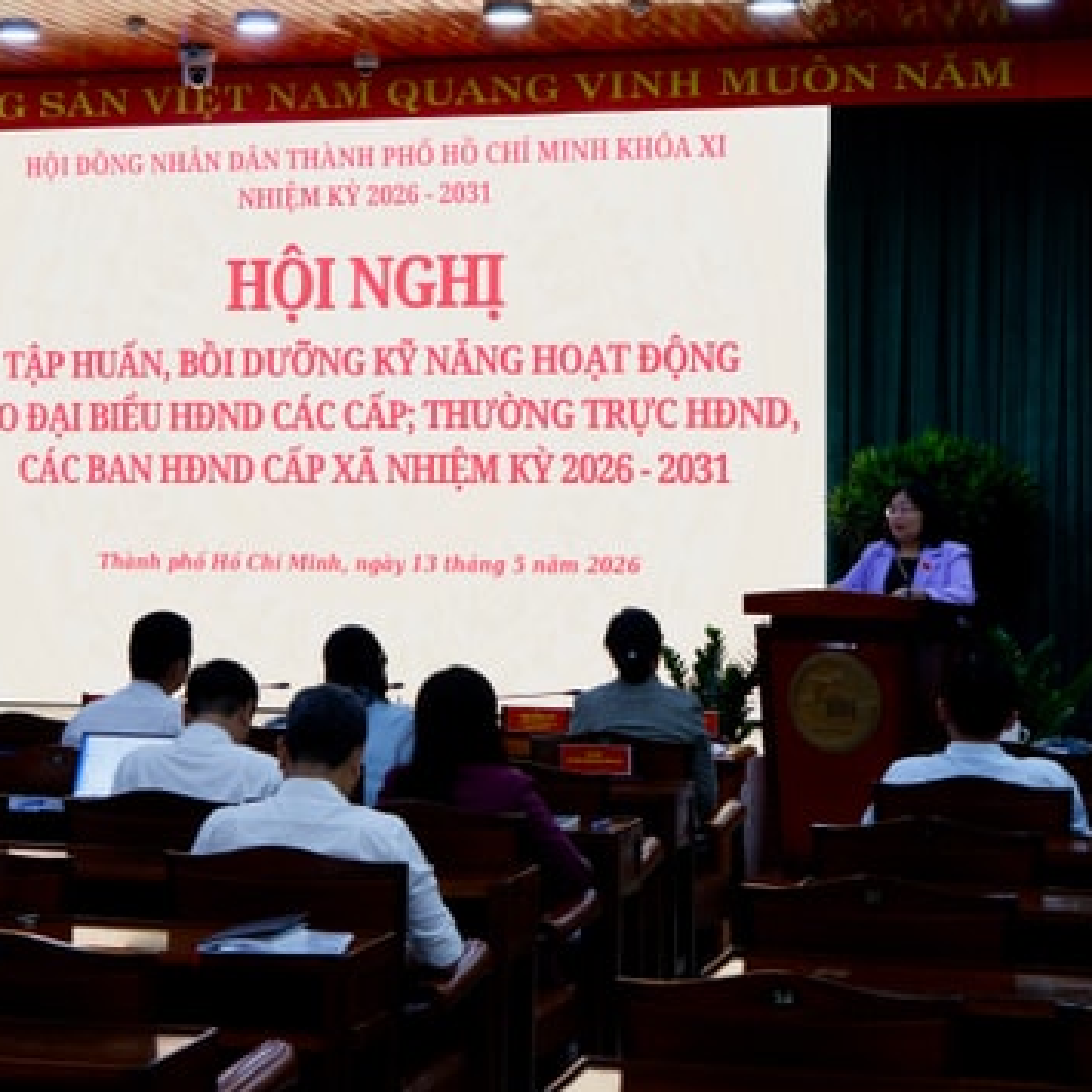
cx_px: 403
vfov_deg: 26.1
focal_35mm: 66
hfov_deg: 26.0
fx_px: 2356
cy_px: 548
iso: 640
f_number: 4
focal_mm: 34.2
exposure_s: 1/50
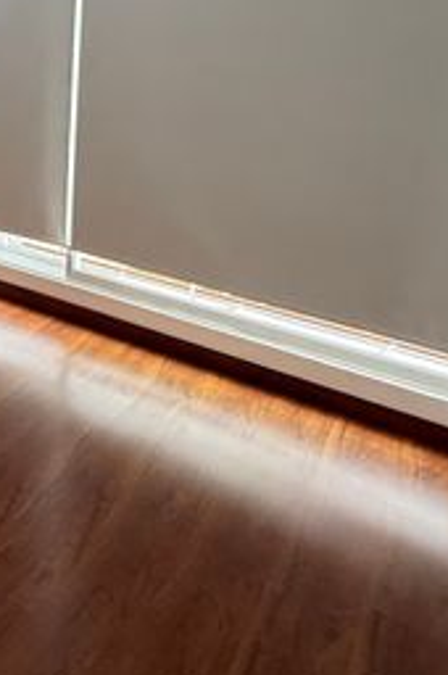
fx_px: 711
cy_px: 42
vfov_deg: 45.0
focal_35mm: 38
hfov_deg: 30.1
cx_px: -83
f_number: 2.2
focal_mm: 2.22
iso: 200
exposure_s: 1/99
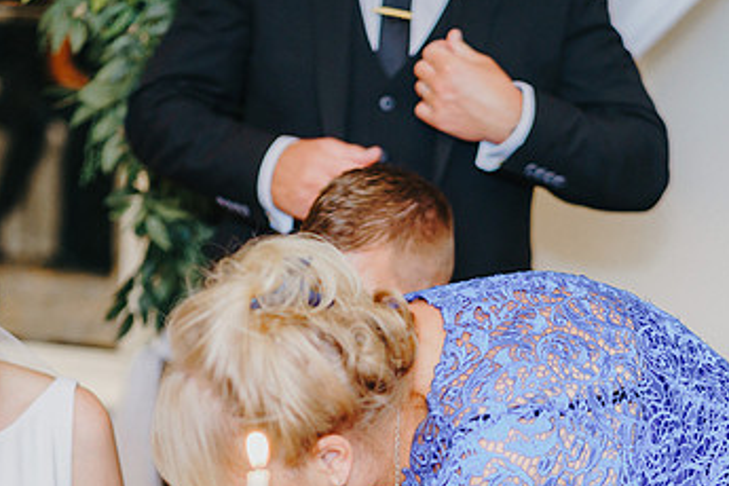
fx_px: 2896
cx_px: 254
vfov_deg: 9.6
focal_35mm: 143
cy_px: 398
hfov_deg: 14.3
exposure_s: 1/200
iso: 1250
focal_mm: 85
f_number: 2.2
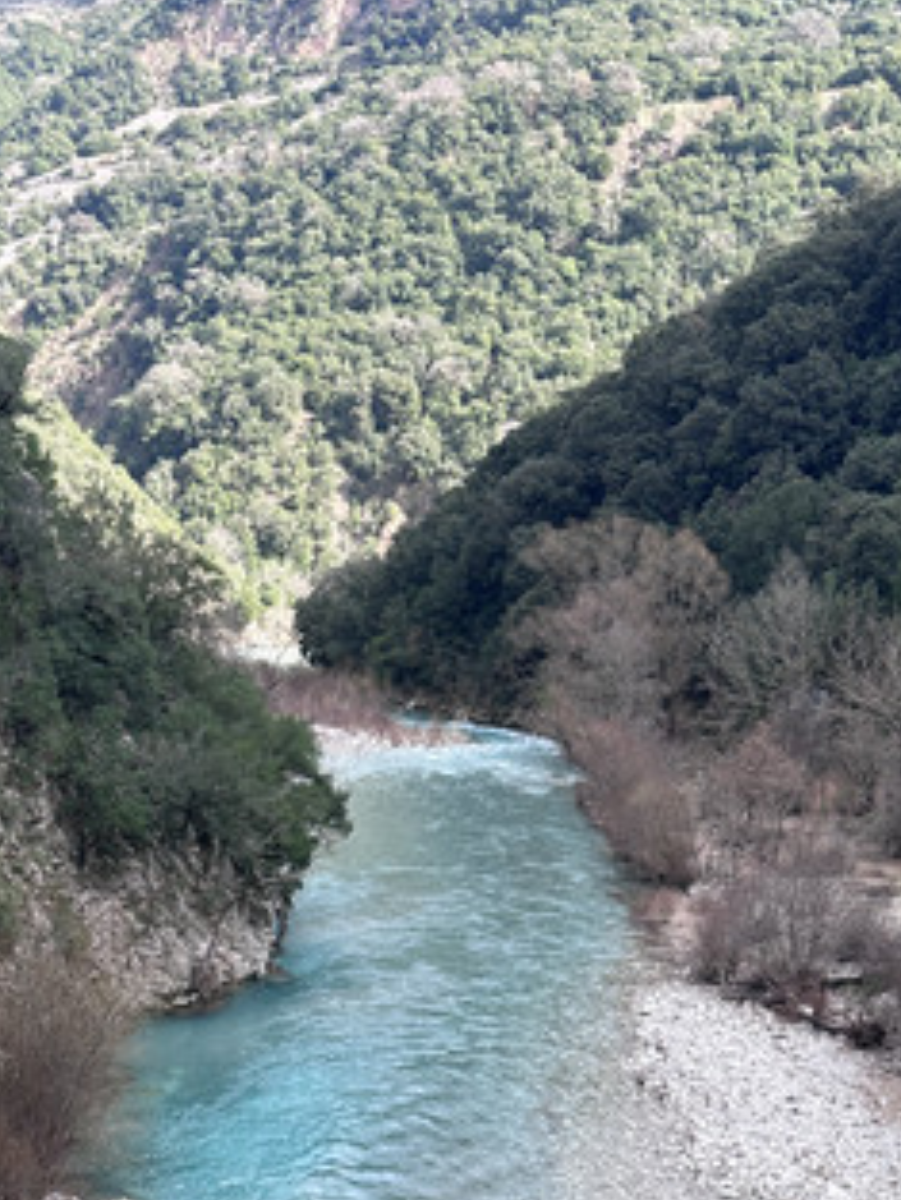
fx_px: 1699
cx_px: 360
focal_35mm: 49
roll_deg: -0.4
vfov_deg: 35.7
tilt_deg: -18.5
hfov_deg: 29.6
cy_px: 1158
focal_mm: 6.86
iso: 80
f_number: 1.78
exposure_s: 1/935
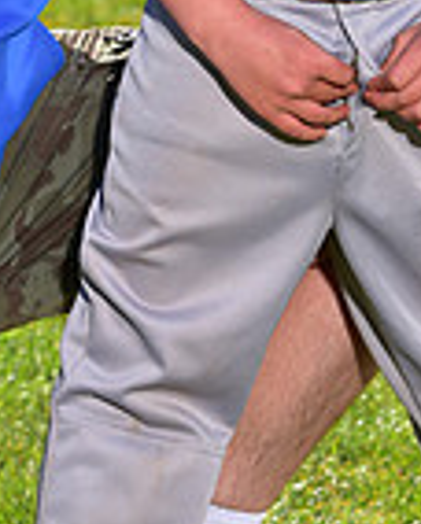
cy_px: -236
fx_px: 4165
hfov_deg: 5.8
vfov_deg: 7.1
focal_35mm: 268
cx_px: 124
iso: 80
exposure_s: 1/250
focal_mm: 70
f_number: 5.6
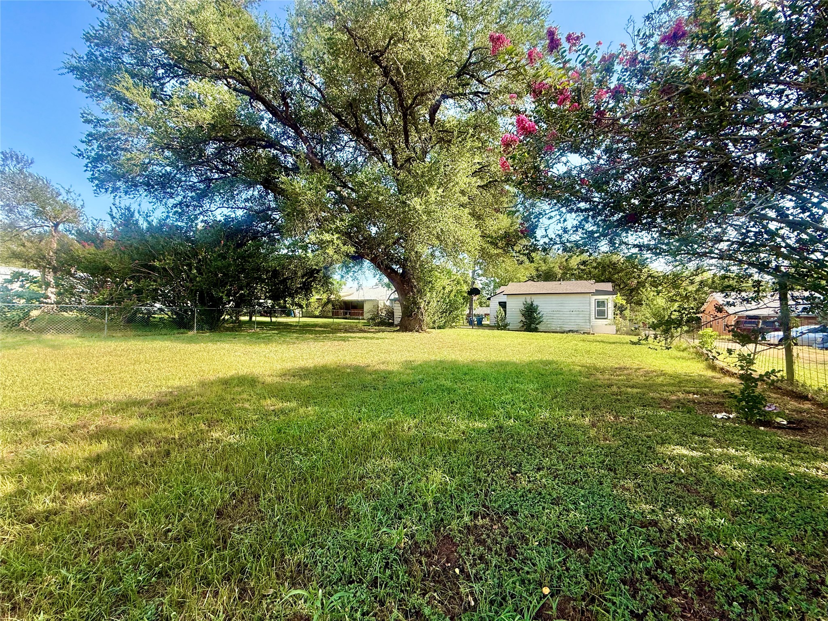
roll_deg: -0.8
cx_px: 414
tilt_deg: +1.0
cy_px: 310
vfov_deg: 85.7
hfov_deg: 102.1
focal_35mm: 14
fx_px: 335
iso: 50
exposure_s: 1/864
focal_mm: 2.22
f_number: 2.2
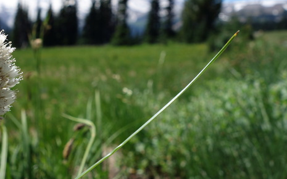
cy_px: 54
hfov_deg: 46.2
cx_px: 88
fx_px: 328
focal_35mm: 42
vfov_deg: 30.2
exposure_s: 1/400
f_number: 5.6
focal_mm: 10.4
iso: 125
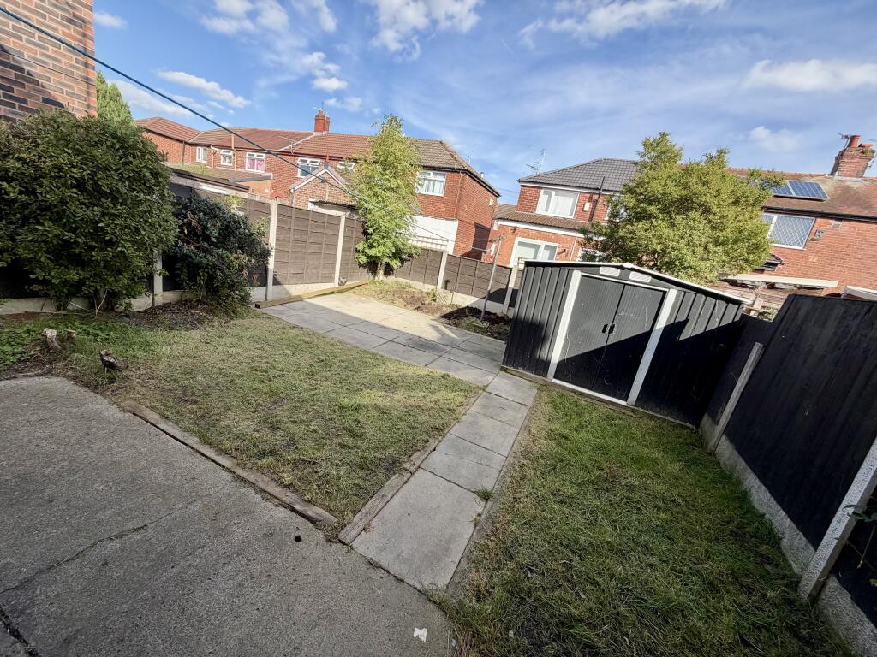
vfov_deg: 85.7
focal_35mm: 14
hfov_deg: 102.1
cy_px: 328
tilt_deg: -14.2
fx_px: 355
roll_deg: -10.9
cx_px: 438
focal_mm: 2.22
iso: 40
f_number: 2.2
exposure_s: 1/726
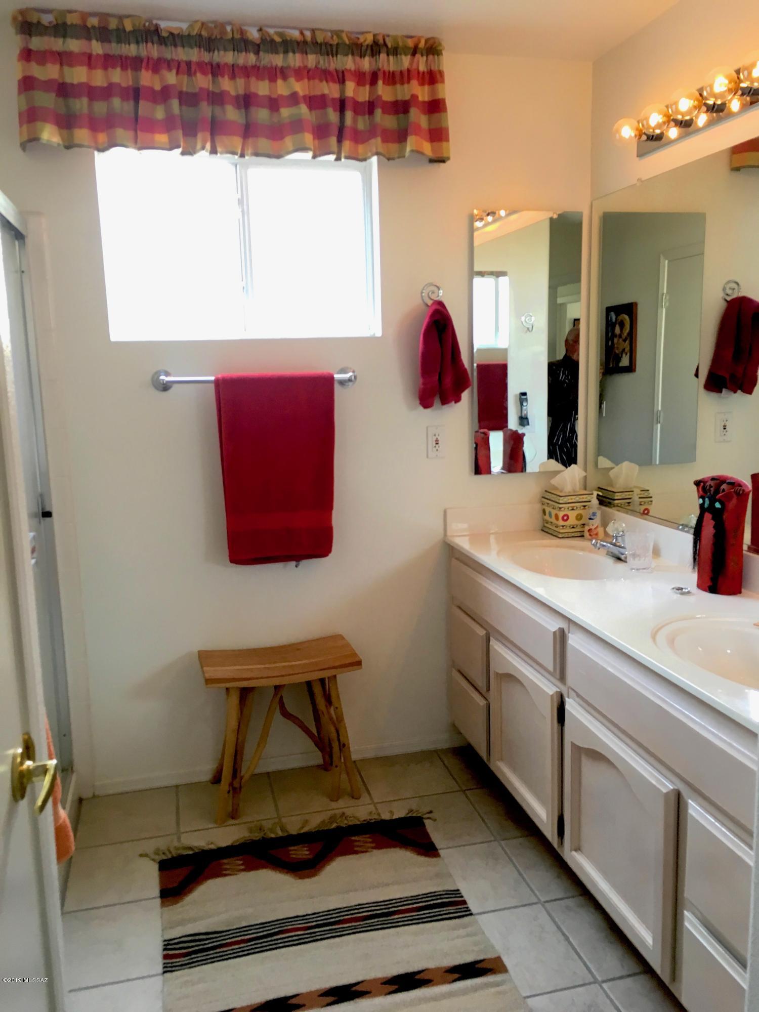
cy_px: 506
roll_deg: +1.7
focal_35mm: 29
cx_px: 380
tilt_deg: -8.4
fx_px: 848
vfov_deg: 61.7
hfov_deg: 48.2
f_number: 2.2
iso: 64
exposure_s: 1/30
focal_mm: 4.15
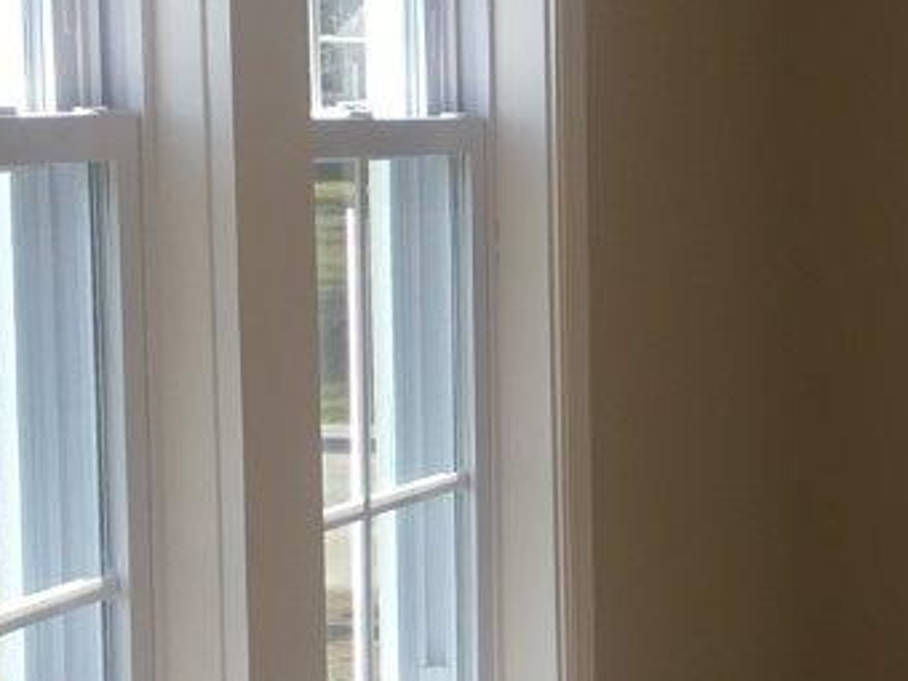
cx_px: 1354
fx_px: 3226
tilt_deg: -3.7
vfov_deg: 12.0
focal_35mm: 123
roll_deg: -1.2
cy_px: 406
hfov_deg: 14.9
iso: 25
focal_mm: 4.15
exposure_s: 1/153
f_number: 2.2
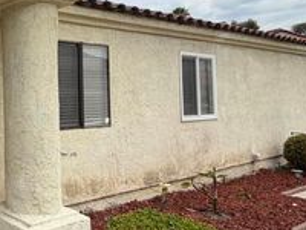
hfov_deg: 38.7
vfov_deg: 40.4
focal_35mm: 35
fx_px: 309
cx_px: -61
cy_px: 84
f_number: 2.2
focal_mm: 2.22
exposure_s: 1/770
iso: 25
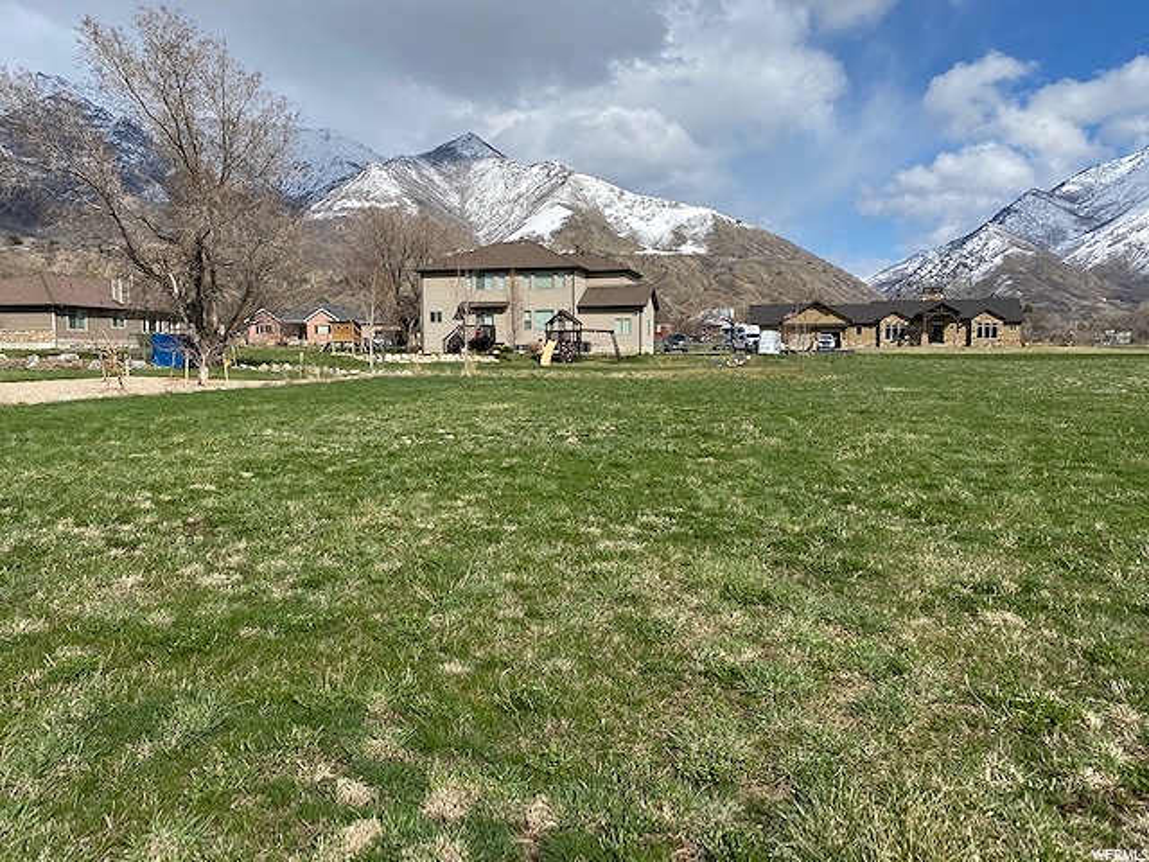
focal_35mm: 26
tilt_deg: -4.7
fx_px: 863
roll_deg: +0.3
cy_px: 431
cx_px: 574
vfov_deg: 53.1
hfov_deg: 67.3
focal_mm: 4.25
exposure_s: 1/4132
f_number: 1.8
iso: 32
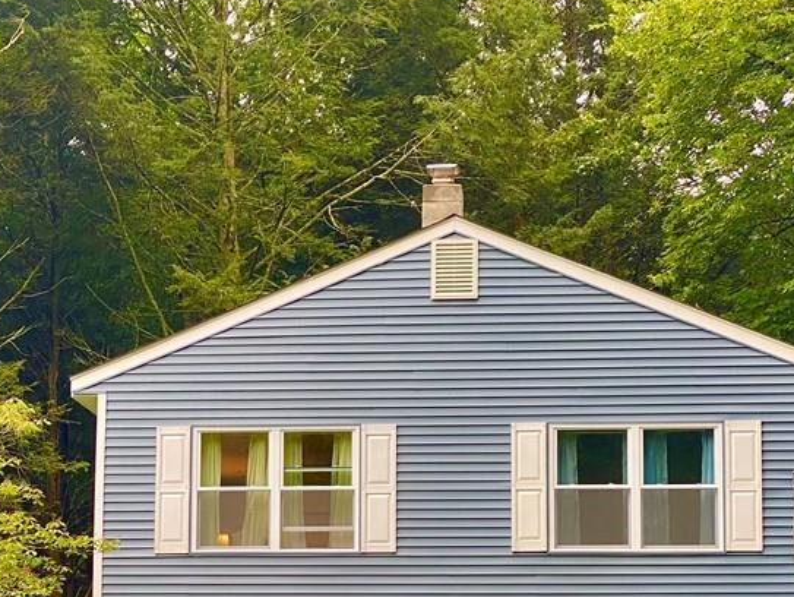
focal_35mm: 98
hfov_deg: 20.0
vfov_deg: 15.0
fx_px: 2249
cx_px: 423
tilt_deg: +6.2
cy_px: 517
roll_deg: -0.8
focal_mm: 6
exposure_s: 1/121
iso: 50
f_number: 2
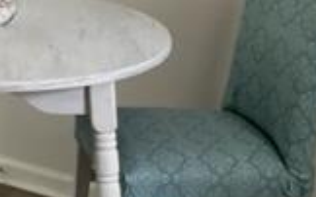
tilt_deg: -13.2
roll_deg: -1.0
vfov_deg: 11.9
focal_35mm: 109
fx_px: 938
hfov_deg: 18.8
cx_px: 27
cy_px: -2
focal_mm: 5.7
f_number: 1.5
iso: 125
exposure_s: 1/120
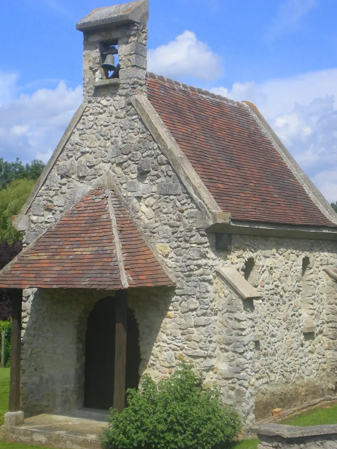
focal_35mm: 67
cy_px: 197
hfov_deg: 21.9
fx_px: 870
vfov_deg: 28.9
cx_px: 154
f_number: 5.6
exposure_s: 1/345
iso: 64
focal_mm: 9.3
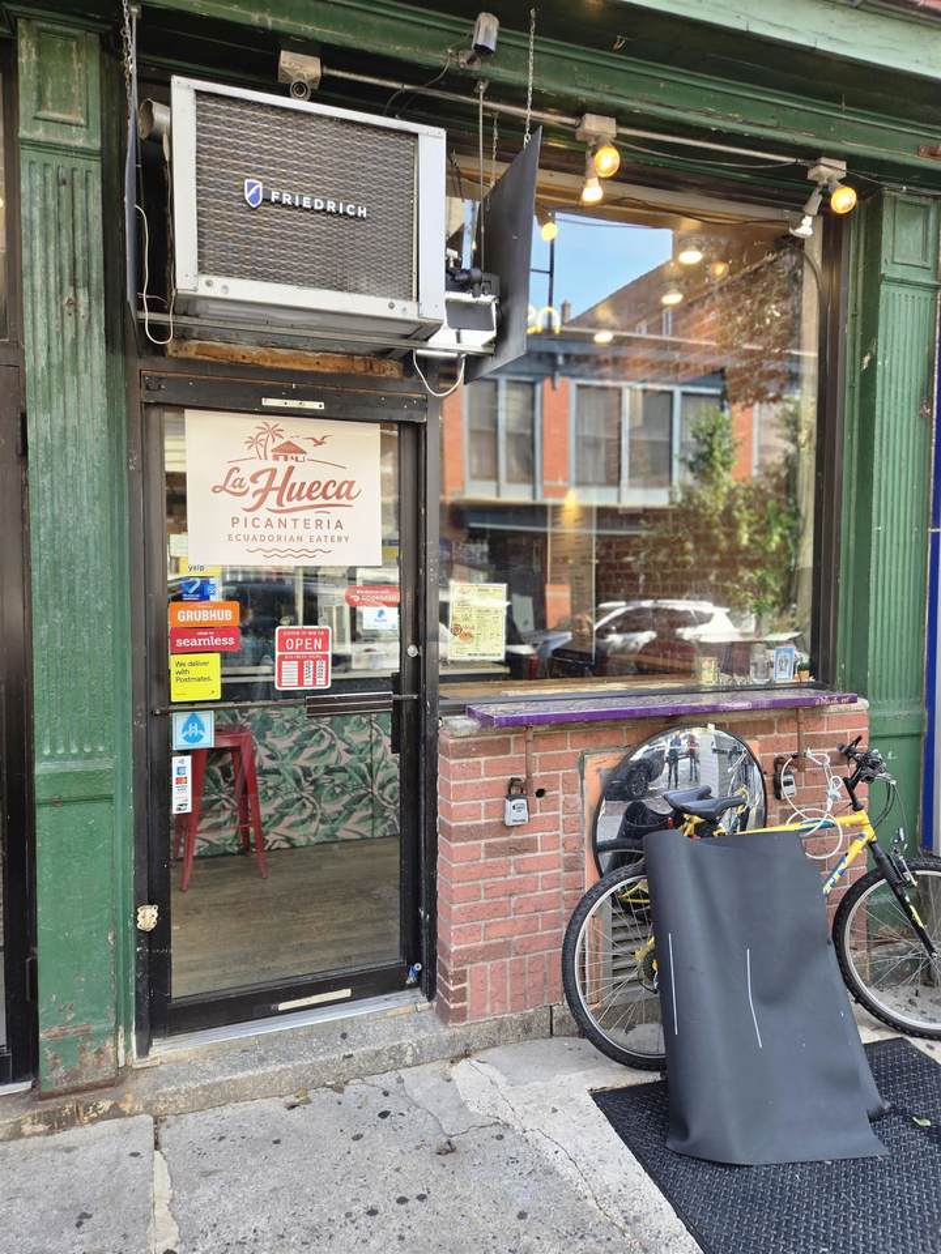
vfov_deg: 73.9
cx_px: 470
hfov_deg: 58.9
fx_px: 834
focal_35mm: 23
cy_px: 627
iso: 40
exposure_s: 1/120
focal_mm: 5.4
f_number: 1.8
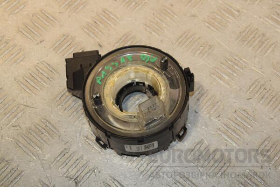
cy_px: 94
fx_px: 583
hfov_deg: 27.0
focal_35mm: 75
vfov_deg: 18.2
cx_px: 140
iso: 800
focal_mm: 50
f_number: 9
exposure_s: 1/200
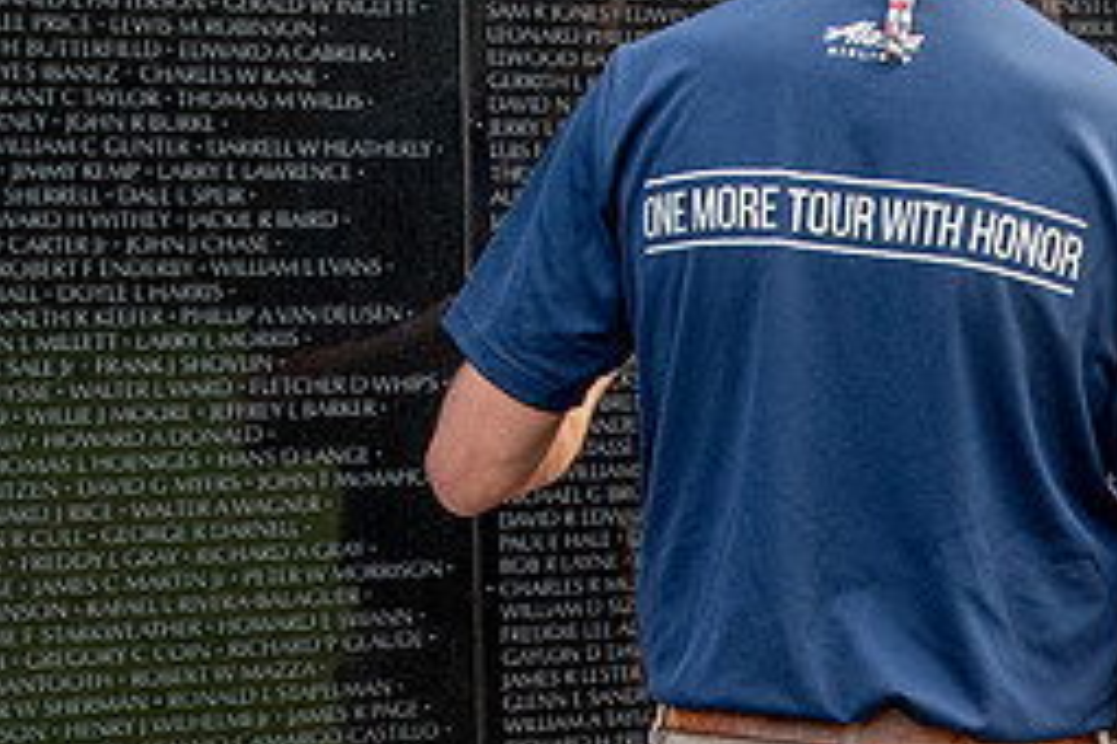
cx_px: 1069
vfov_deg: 13.7
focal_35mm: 100
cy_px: 509
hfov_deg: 19.9
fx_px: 3103
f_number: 11
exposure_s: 1/125
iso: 2800
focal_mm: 28
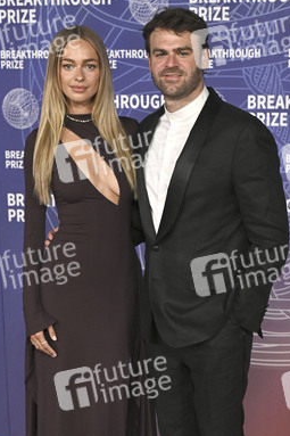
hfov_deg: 28.1
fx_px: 580
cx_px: 146
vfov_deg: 41.1
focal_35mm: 48
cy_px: 213
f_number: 4.5
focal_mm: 46
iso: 2000
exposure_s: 1/320
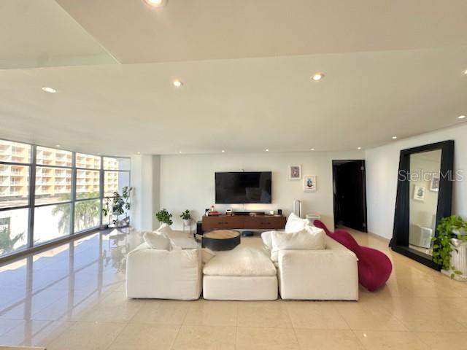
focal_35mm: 14
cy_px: 175
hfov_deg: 102.1
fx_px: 189
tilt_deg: +1.0
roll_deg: -1.6
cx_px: 234
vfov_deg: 85.7
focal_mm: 2.22
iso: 40
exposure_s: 1/104
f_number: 2.2
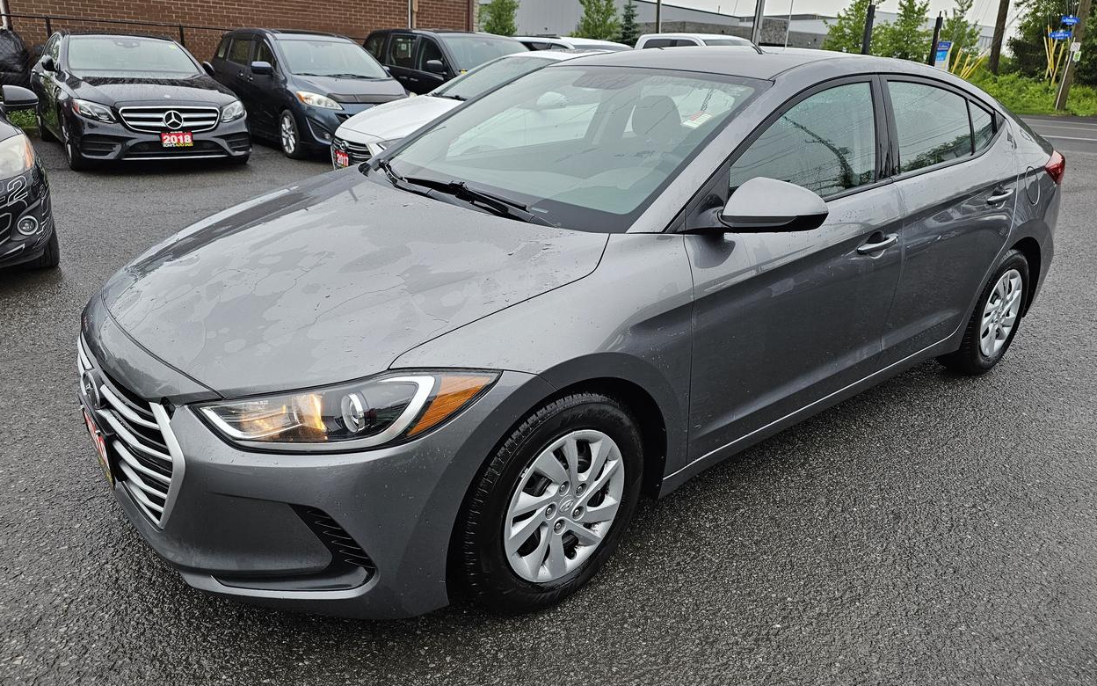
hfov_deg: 72.5
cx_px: 546
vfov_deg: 49.3
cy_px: 336
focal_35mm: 25
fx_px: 747
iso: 100
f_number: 1.7
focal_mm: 6.3
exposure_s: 1/180
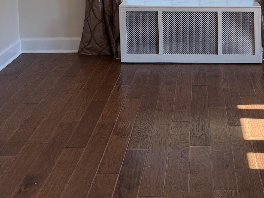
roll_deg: +0.3
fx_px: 480
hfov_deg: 30.3
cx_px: 191
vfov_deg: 22.0
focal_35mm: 63
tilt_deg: -6.3
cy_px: -21
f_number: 1.78
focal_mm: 6.76
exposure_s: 1/236
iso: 125
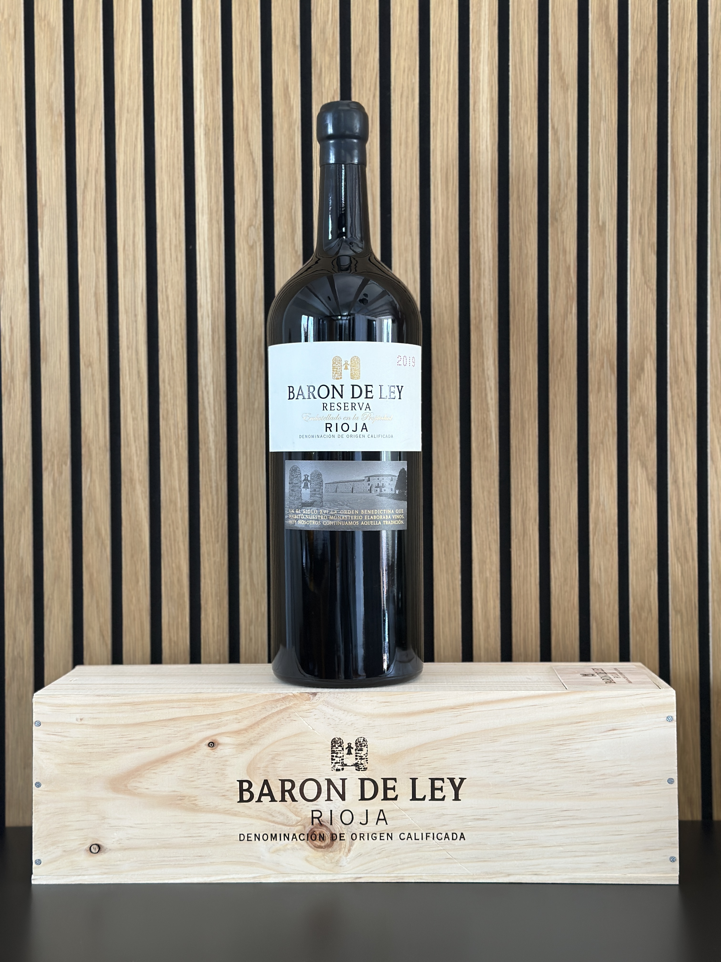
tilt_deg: +0.1
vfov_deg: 39.7
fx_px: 1333
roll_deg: -0.6
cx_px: 360
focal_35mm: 48
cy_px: 481
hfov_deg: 30.3
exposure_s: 1/72
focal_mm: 6.86
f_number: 1.78
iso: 125
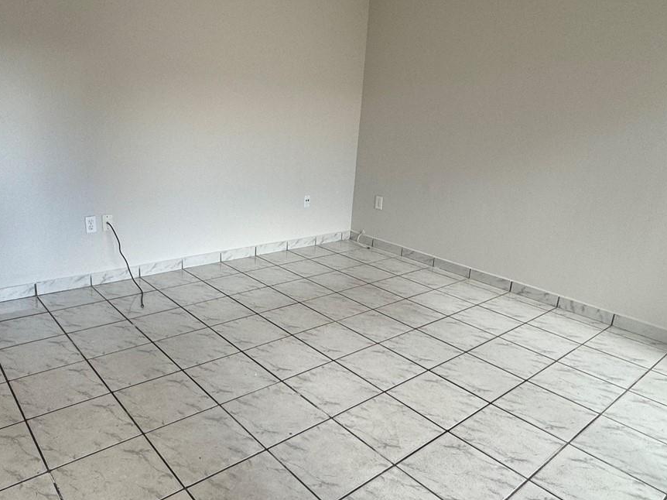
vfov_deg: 53.0
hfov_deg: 67.1
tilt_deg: -15.3
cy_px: 241
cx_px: 292
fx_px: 501
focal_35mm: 26
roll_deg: -4.4
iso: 100
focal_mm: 2.22
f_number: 2.2
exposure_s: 1/120
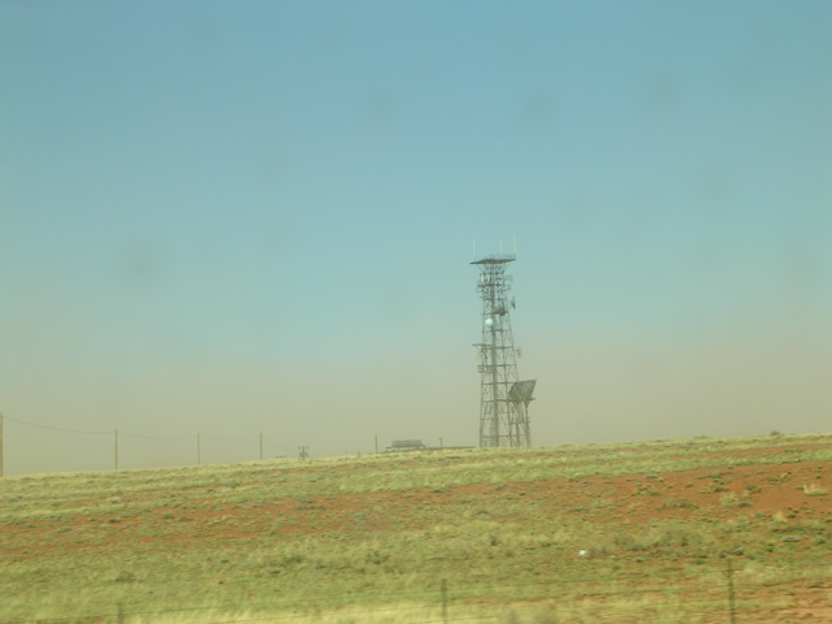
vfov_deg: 12.9
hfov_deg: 17.1
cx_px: 416
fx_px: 2764
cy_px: 312
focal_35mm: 115
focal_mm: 17.4
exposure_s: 1/358
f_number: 4.9
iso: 50
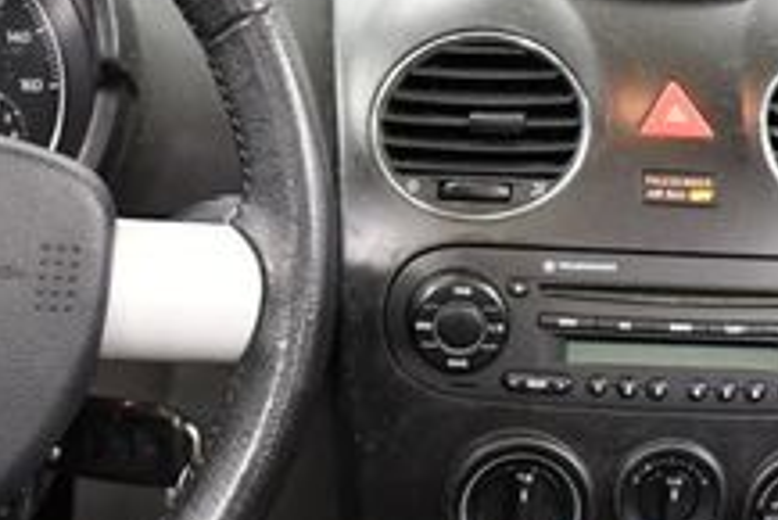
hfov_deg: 19.2
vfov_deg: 12.9
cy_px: 366
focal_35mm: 106
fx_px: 2292
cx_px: 326
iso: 3200
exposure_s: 1/125
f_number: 3.5
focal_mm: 18
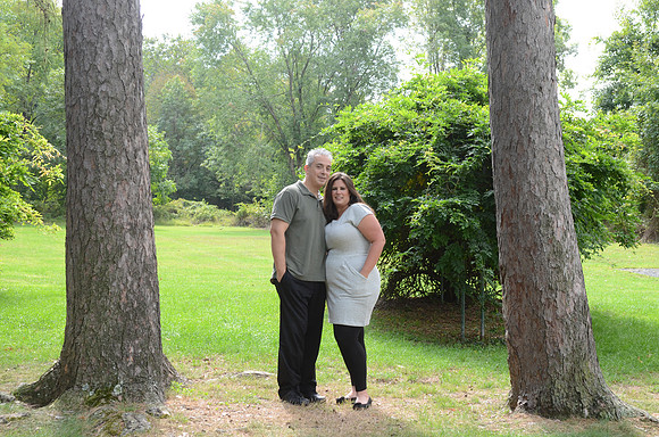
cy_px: 218
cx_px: 330
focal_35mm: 48
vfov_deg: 27.9
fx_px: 877
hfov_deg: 41.2
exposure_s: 1/250
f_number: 5.6
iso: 500
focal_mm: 32
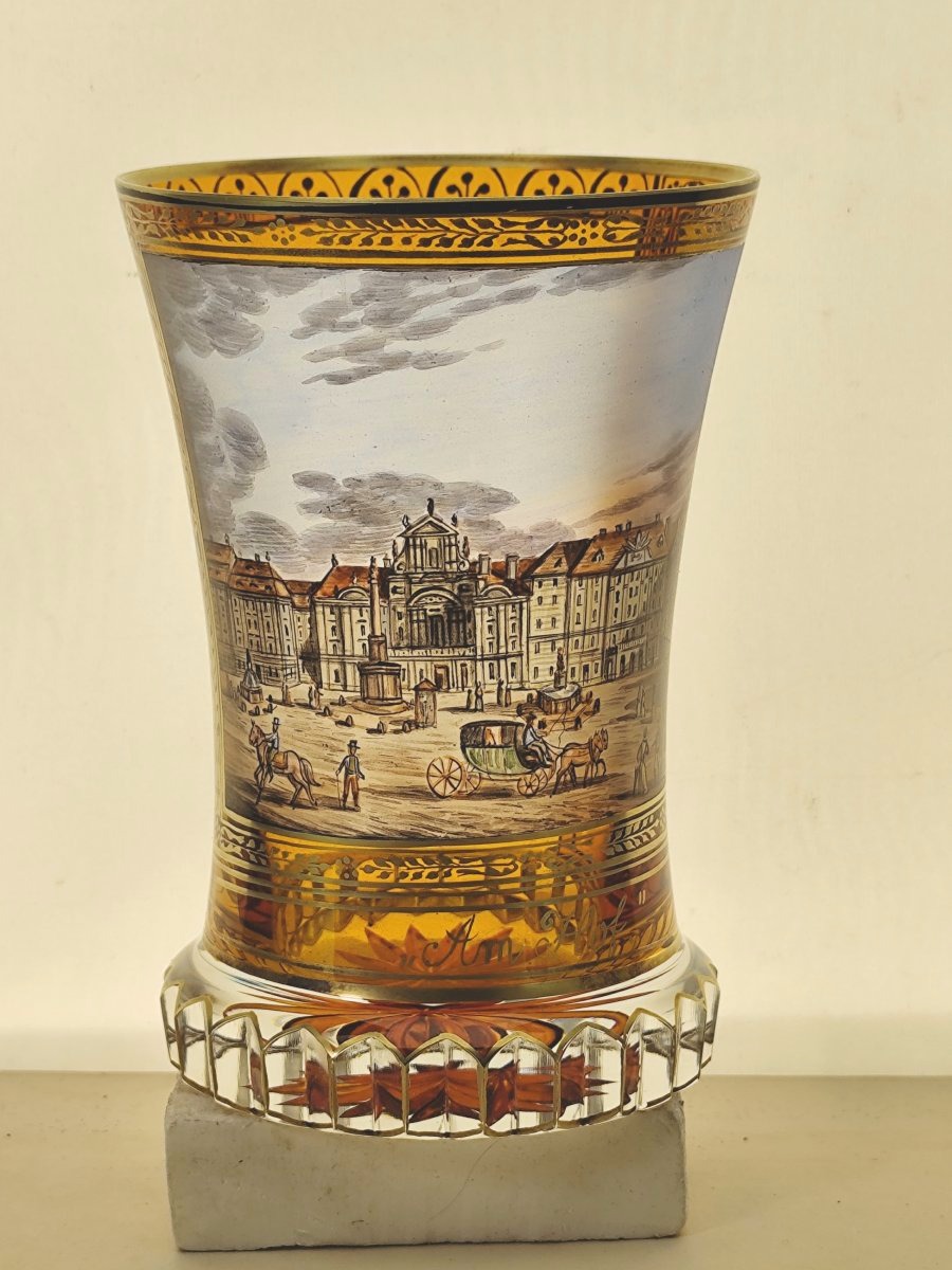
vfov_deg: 21.1
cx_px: 476
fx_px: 3410
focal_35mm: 93
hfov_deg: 15.9
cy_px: 635
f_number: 1.65
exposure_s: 1/218
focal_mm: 6.14
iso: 50
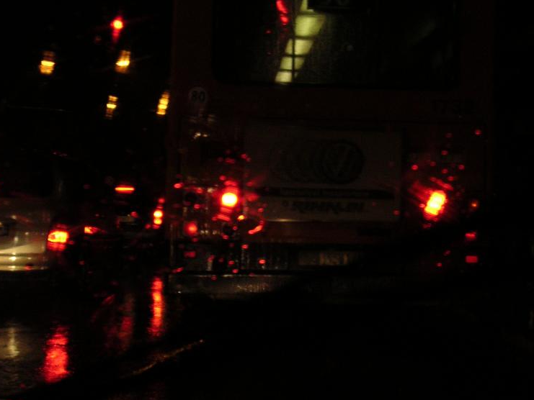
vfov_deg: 21.6
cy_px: 204
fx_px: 1049
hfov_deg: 28.6
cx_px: 280
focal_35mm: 68
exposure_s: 1/64
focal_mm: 9.6
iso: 400
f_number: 3.5
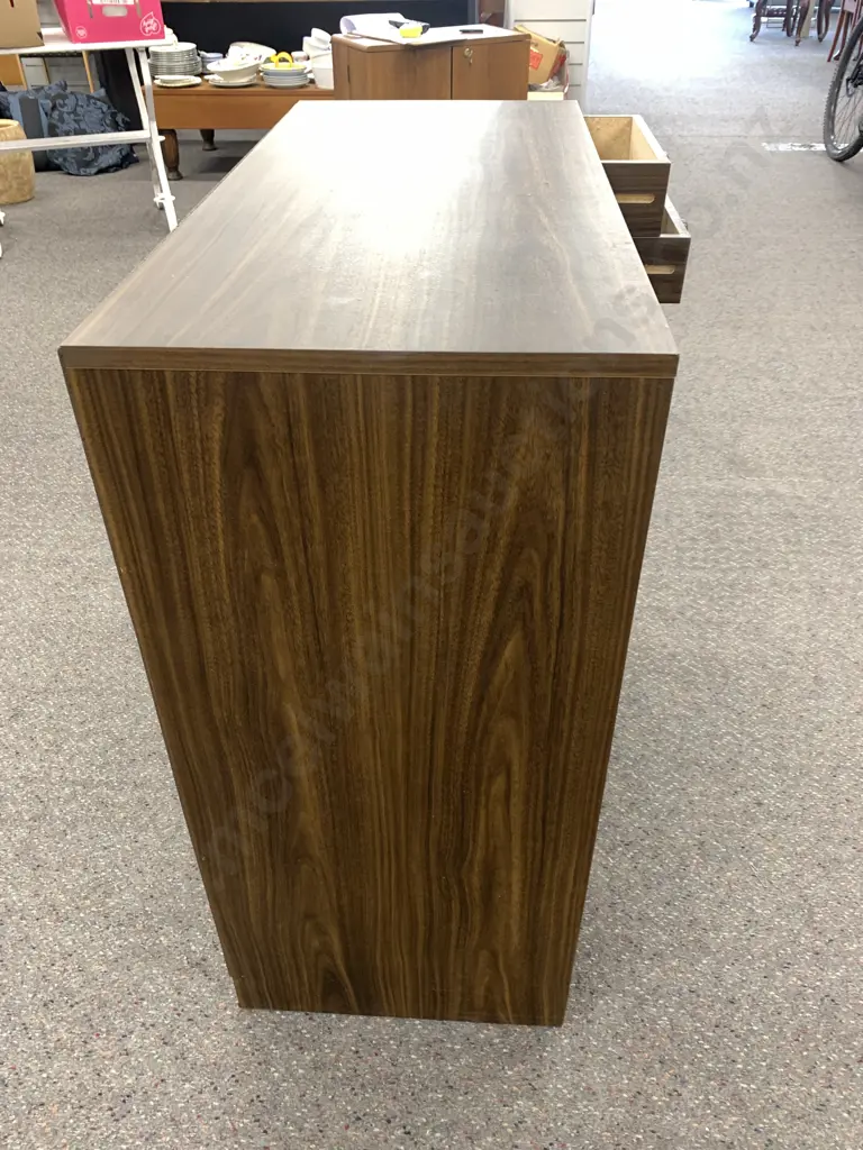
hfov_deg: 53.1
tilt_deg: -37.6
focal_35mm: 26
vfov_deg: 67.3
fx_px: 864
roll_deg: +1.0
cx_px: 432
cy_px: 575
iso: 125
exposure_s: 1/50
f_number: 1.8
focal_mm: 4.25
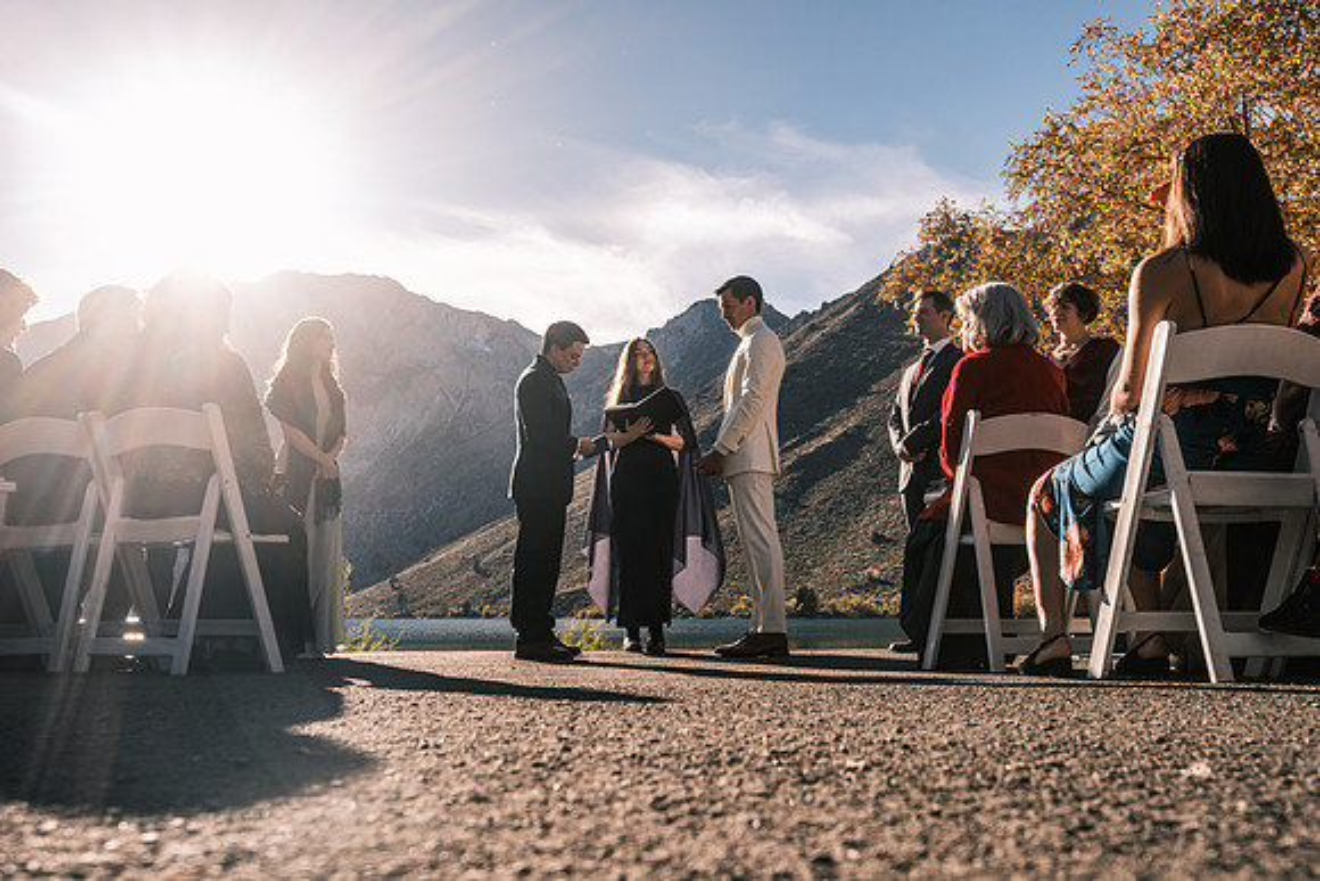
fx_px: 990
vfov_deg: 48.0
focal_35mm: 27
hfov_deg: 67.4
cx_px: 660
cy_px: 440
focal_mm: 18
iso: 160
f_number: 6.4
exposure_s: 1/500
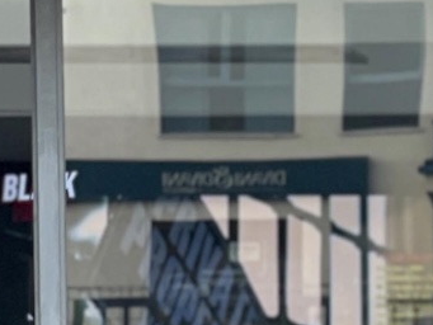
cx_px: 500
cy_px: 832
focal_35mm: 351
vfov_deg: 4.1
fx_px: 4392
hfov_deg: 5.6
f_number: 2.2
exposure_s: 1/121
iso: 40
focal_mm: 7.5
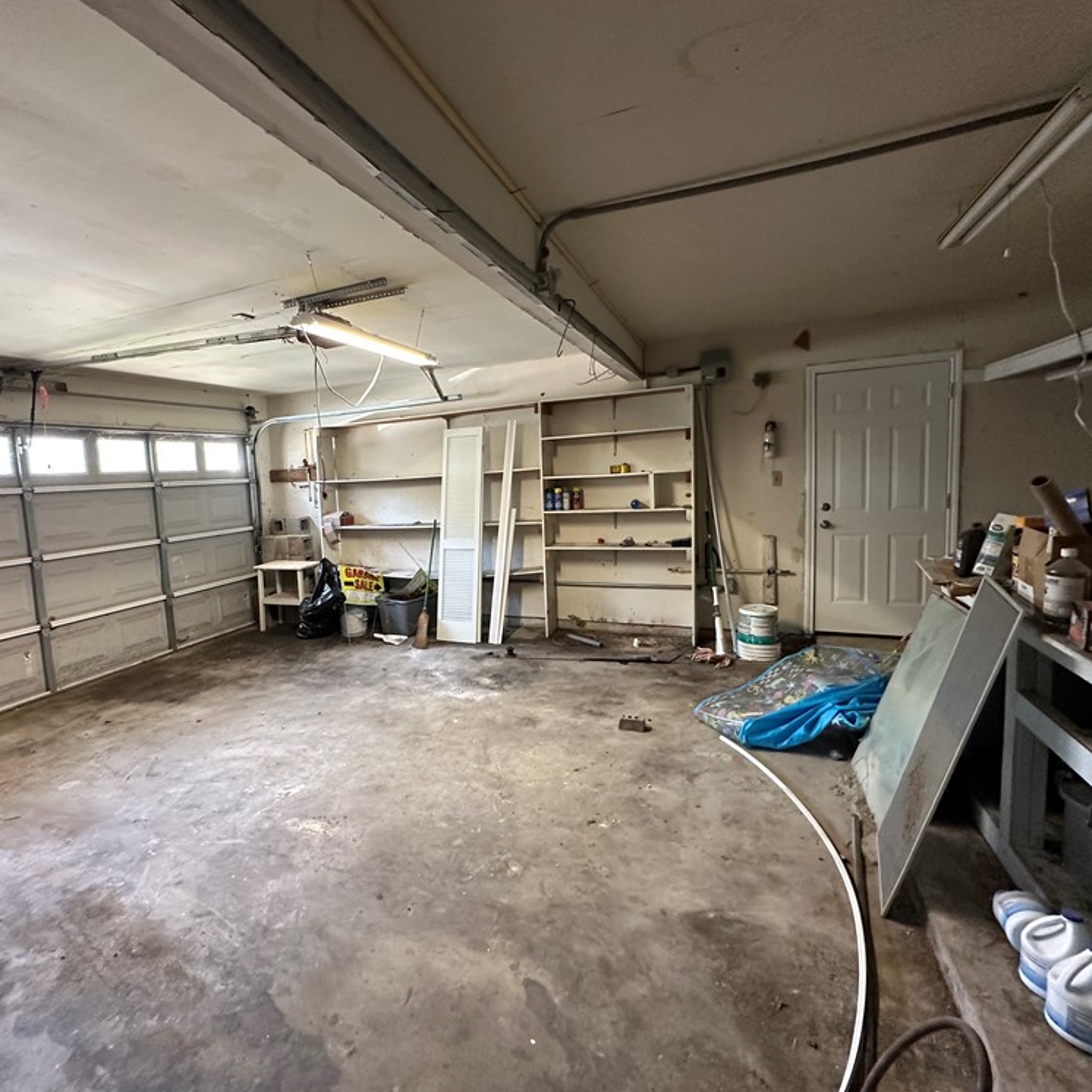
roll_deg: +2.9
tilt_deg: -5.3
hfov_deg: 82.9
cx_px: 434
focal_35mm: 17
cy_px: 534
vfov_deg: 84.0
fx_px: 607
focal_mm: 2.22
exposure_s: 1/60
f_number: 2.2
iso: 400
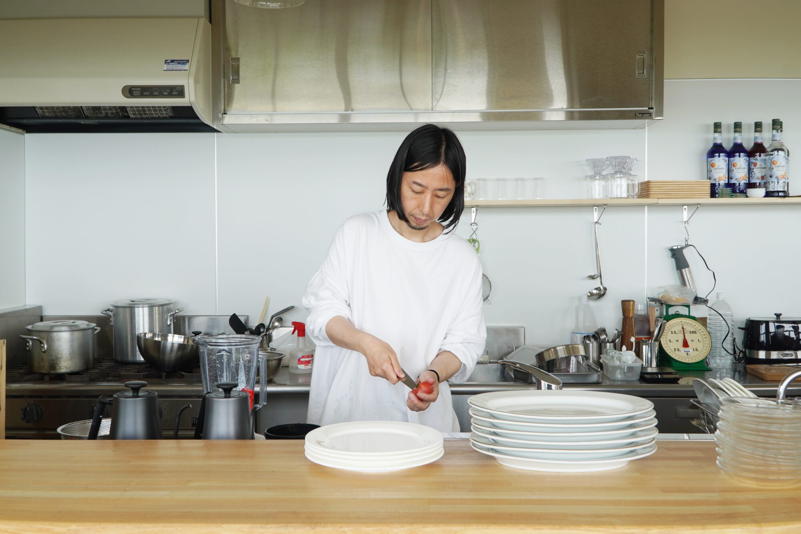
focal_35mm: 30
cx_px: 400
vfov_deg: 43.6
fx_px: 667
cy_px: 267
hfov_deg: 61.9
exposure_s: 1/40
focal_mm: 20
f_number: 6.3
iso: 100
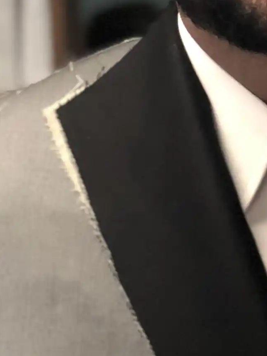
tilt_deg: -9.0
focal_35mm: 245
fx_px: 2520
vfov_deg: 8.0
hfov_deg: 6.0
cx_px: 415
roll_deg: +1.3
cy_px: 452
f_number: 2.4
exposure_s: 1/33
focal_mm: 6
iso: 100
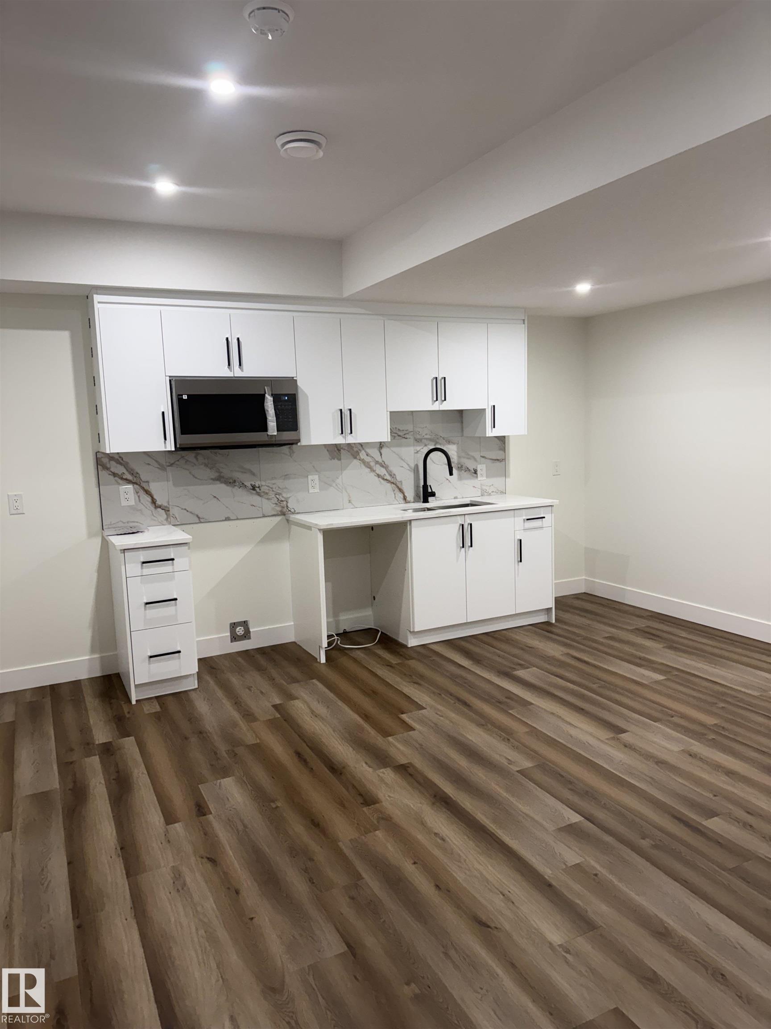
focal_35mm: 24
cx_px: 386
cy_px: 514
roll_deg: +3.0
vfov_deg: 71.6
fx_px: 713
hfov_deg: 56.8
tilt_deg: -7.6
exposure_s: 1/120
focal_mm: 6.76
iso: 200
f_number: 1.78
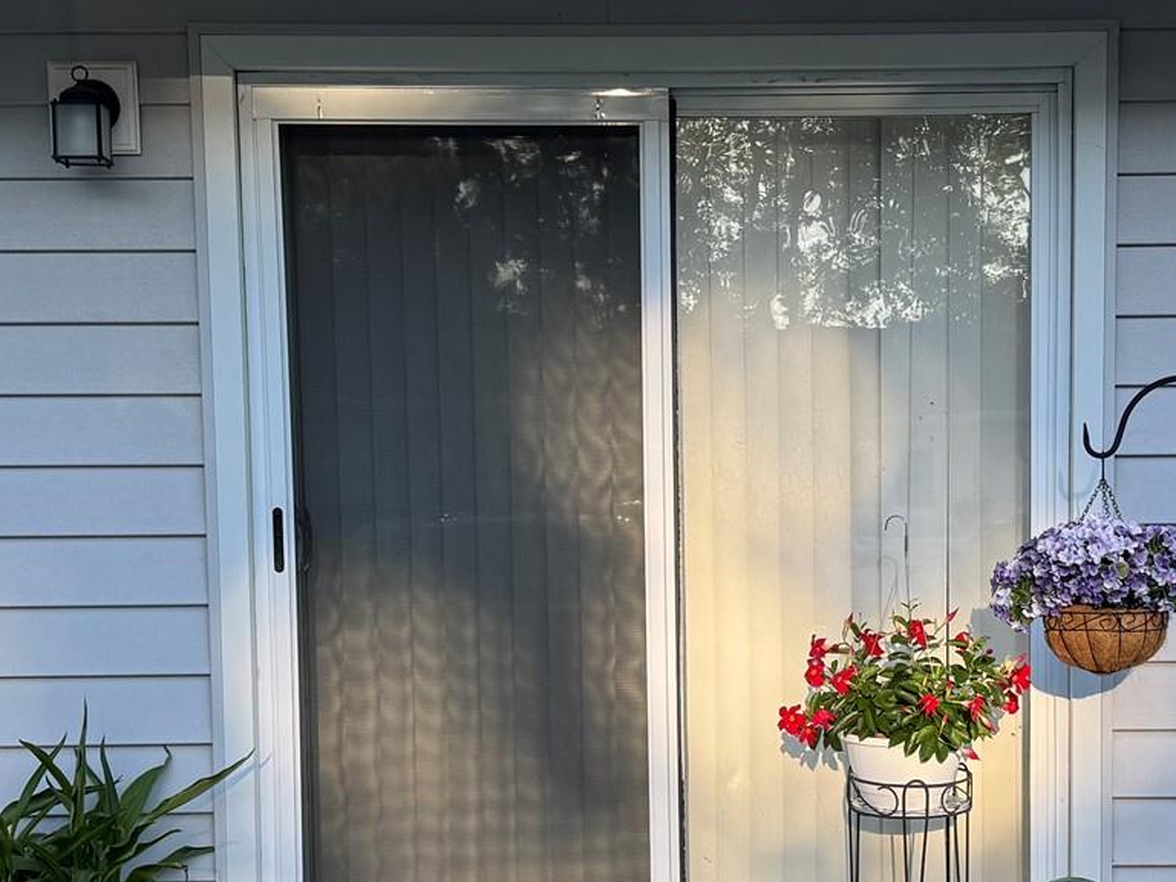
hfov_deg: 30.1
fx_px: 2174
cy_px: 662
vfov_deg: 22.7
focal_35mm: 64
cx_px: 752
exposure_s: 1/864
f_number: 1.78
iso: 80
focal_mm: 6.76
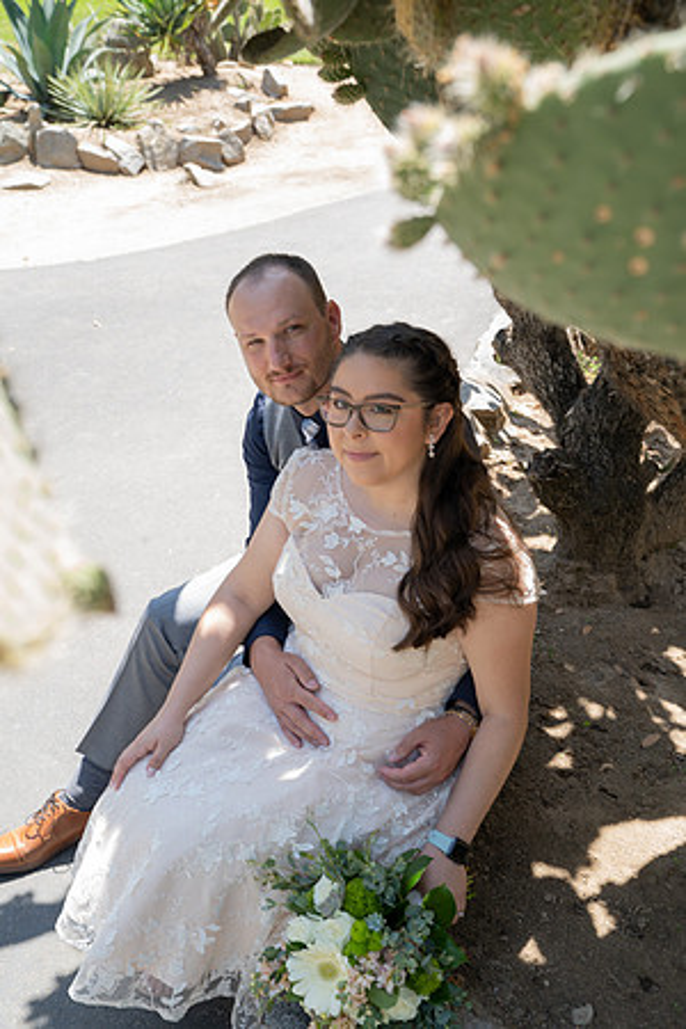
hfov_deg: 34.2
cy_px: 514
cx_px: 343
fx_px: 1115
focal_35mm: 39
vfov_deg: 49.6
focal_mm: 39
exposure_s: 1/160
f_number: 5
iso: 250
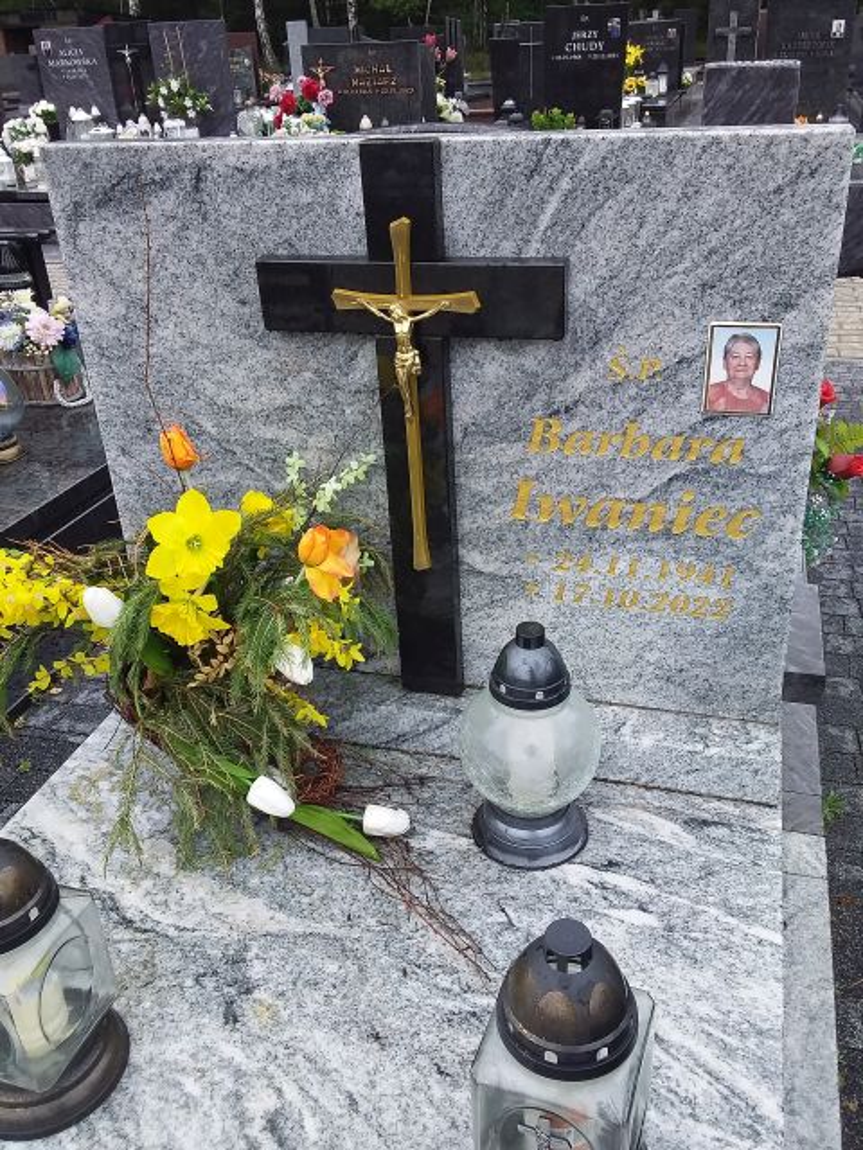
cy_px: 575
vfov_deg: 63.4
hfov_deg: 49.7
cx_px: 432
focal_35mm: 28
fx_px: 931
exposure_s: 1/119
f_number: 1.9
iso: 40
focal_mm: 2.91
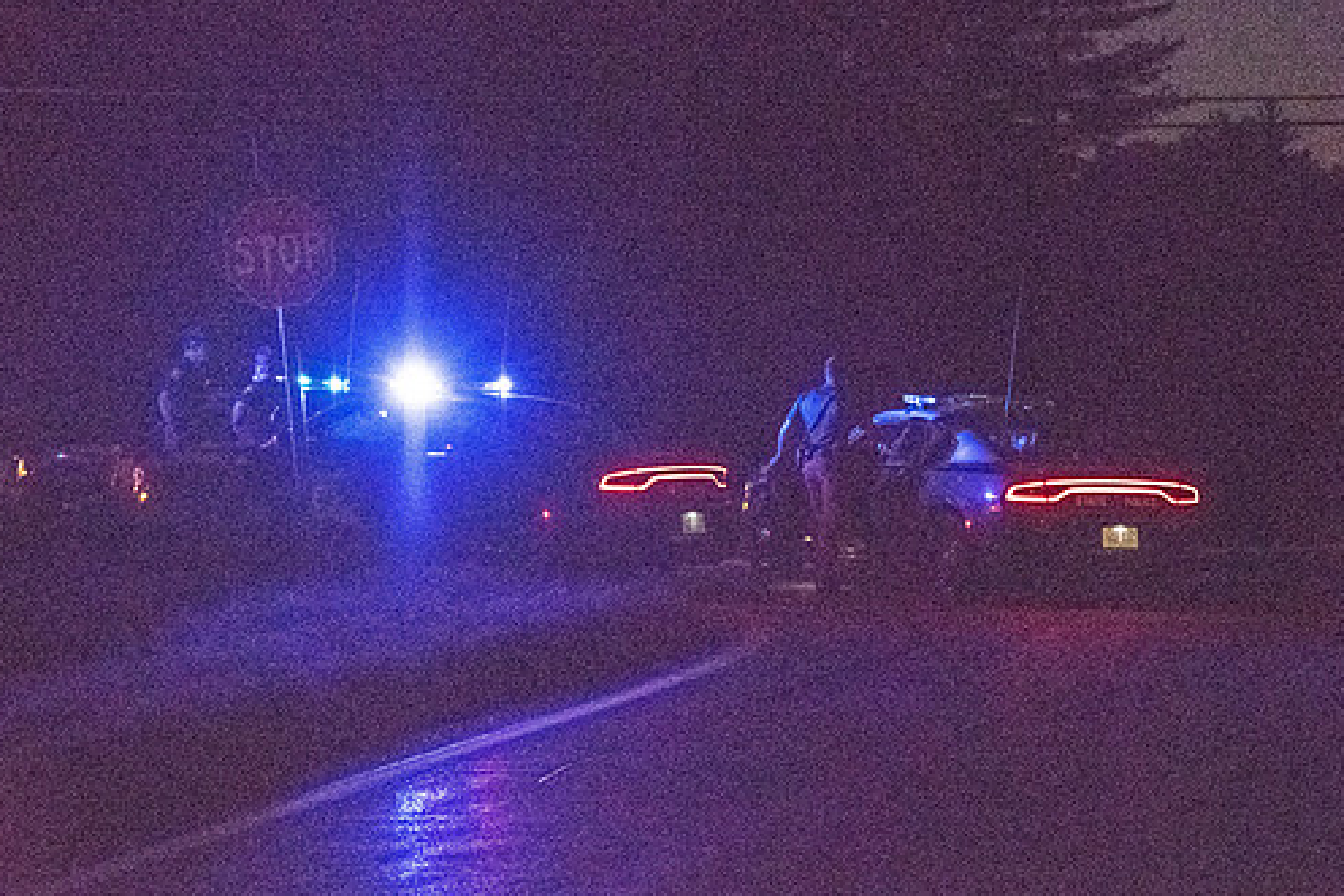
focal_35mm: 179
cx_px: 767
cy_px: 470
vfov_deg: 7.7
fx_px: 6684
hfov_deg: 11.5
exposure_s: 1/3200
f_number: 4.5
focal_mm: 102
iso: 16000
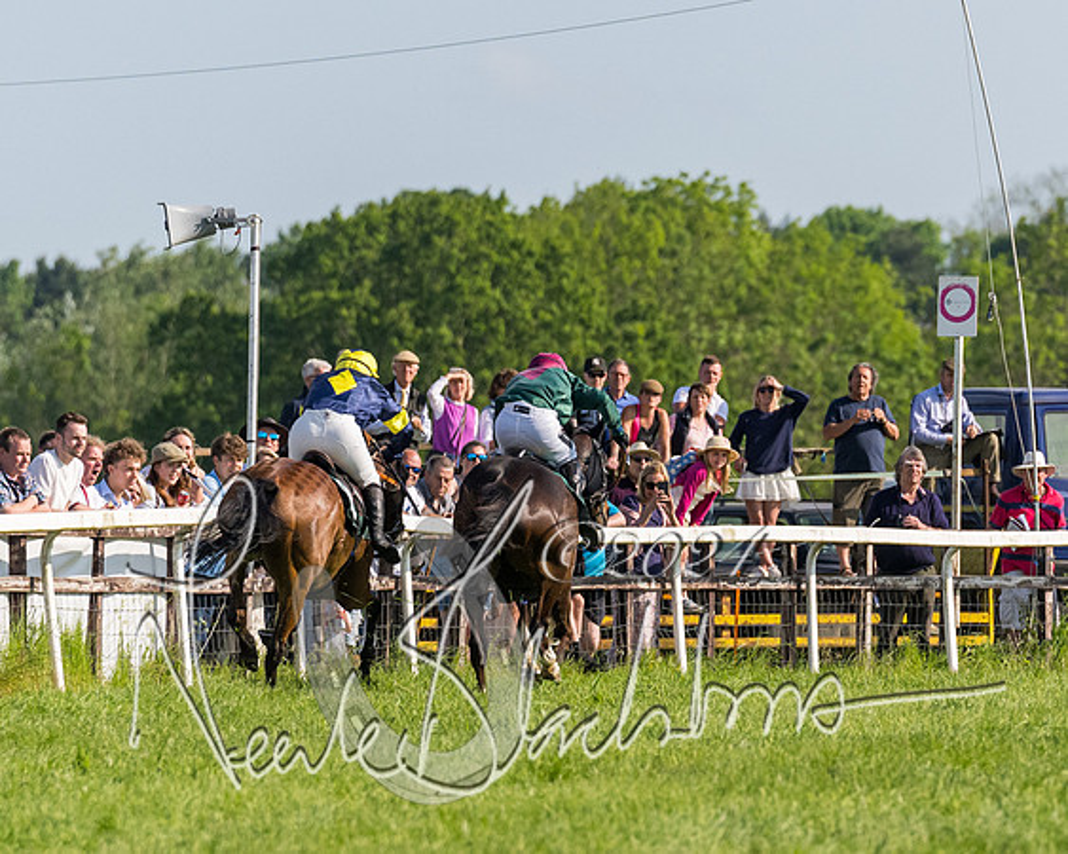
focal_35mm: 569
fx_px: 17986
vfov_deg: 2.7
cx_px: 621
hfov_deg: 3.4
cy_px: 573
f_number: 4
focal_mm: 200
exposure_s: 1/6400
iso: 500
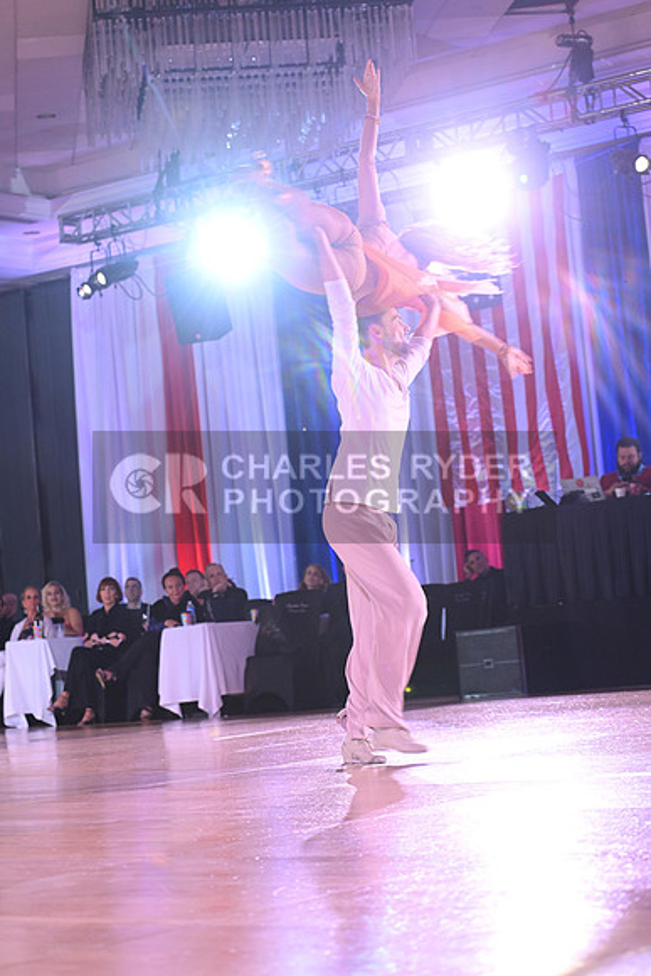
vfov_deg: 24.8
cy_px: 488
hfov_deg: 16.7
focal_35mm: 82
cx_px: 326
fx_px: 2223
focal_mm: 82
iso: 1600
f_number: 4.5
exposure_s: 1/200
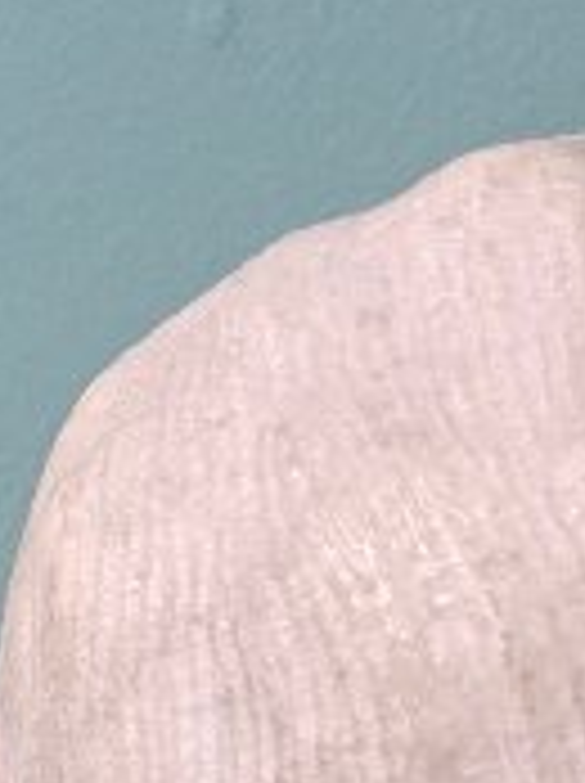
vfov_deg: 11.5
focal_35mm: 159
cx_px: -536
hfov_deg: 8.8
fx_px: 3592
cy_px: 1449
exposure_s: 1/100
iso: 160
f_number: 1.8
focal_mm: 5.4
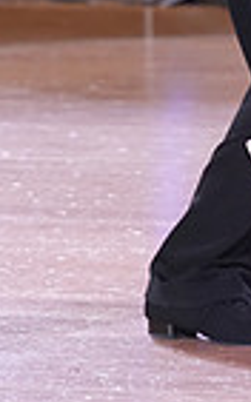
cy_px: -188
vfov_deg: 2.5
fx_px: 9170
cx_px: 250
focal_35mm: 837
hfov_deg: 1.6
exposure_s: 1/250
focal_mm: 200
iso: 3200
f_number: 5
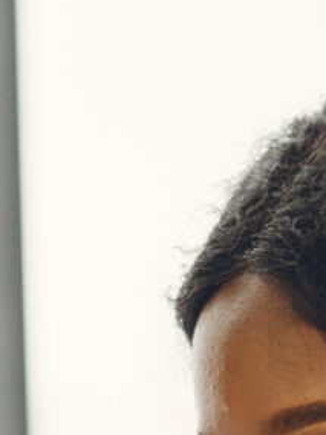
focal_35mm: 243
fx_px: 3051
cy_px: 681
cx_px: -99
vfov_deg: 8.0
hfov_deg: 6.1
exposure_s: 1/320
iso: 400
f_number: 2.2
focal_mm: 35
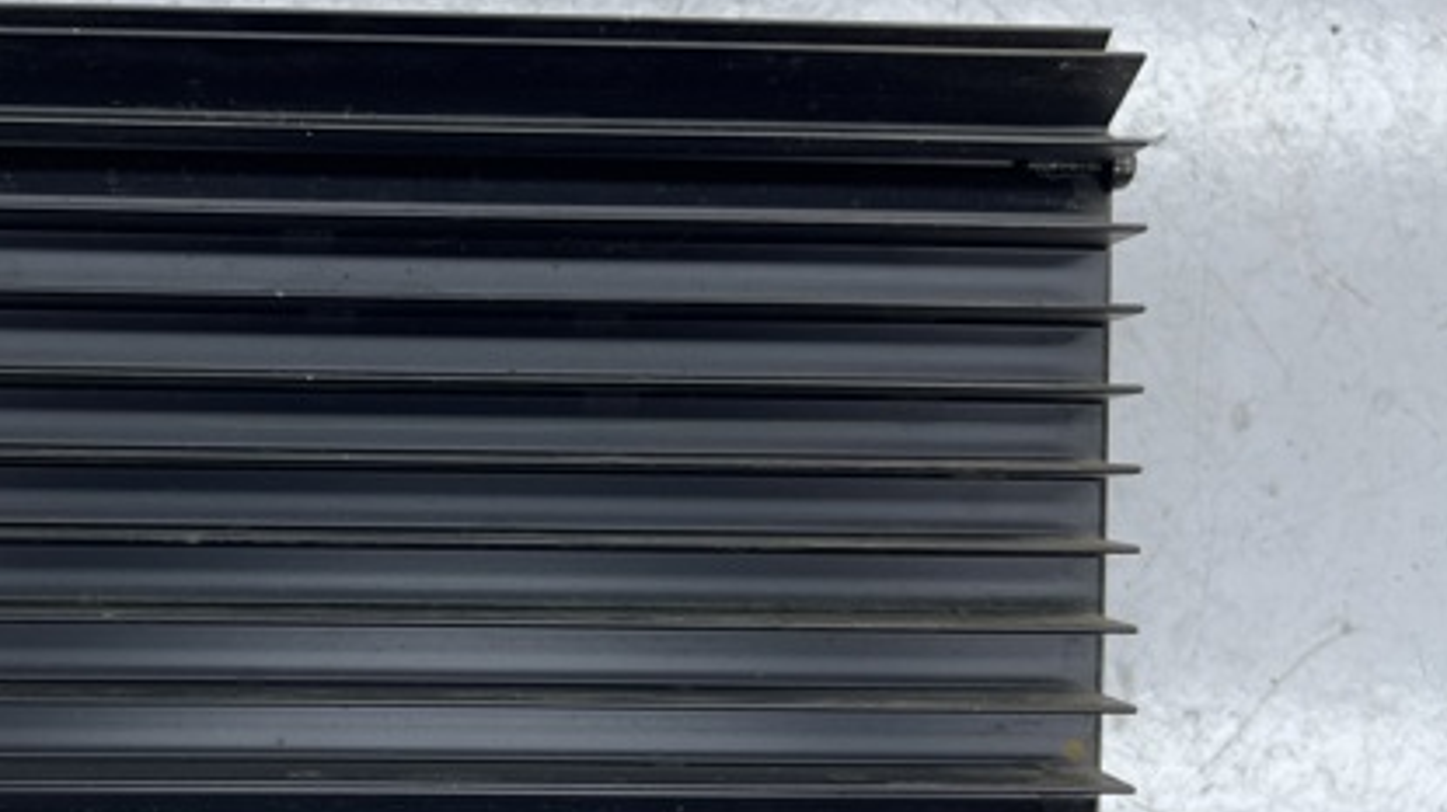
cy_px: 516
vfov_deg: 28.2
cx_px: 377
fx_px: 1611
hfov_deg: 46.8
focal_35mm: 42
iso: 32
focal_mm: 5.1
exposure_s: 1/355
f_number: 1.6
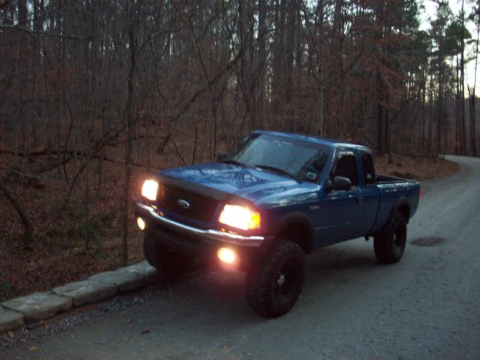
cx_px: 240
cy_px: 180
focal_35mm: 37
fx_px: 513
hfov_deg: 50.1
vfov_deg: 38.7
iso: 200
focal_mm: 6.2
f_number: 2.8
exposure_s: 1/8
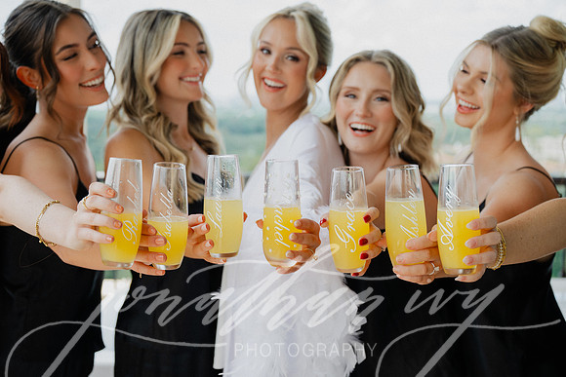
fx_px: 818
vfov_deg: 26.0
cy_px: 188
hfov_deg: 38.2
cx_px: 283
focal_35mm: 52
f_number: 4
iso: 100
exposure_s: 1/250
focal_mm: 52
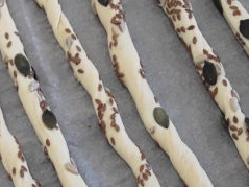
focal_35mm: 79
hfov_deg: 24.2
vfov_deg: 18.5
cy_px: 151
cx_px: 42
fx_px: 568
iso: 50
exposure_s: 1/33
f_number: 1.9
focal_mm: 2.91
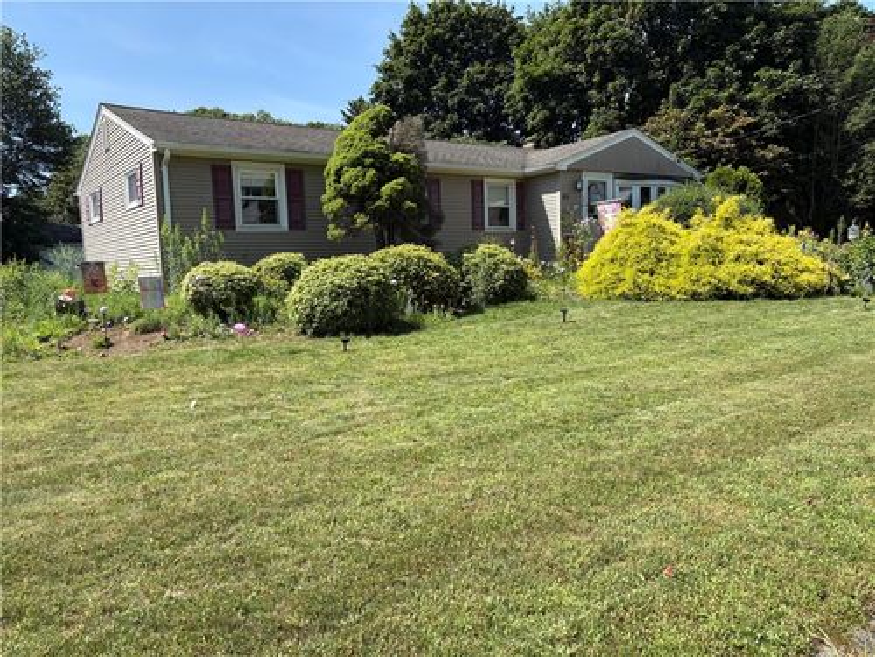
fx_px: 657
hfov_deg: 67.3
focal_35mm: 26
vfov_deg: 53.1
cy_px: 328
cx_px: 438
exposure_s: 1/1901
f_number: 1.6
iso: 50
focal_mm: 5.96
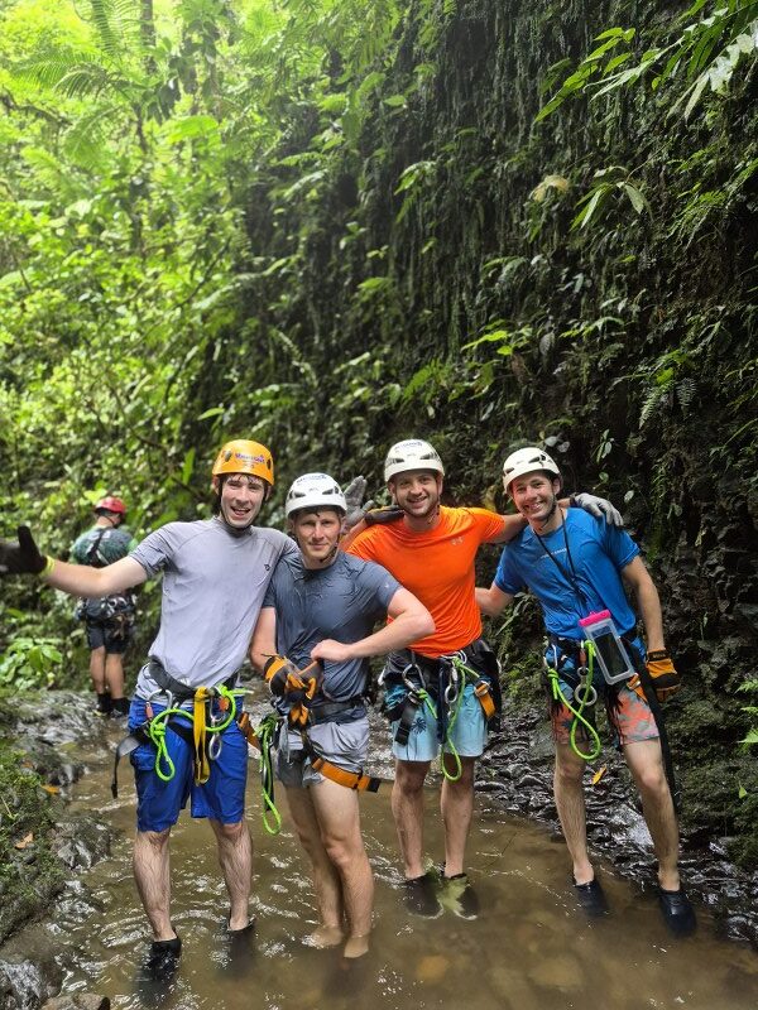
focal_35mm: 23
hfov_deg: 58.9
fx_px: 672
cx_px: 379
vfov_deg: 73.9
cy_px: 505
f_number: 1.8
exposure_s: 1/120
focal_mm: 5.4
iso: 640
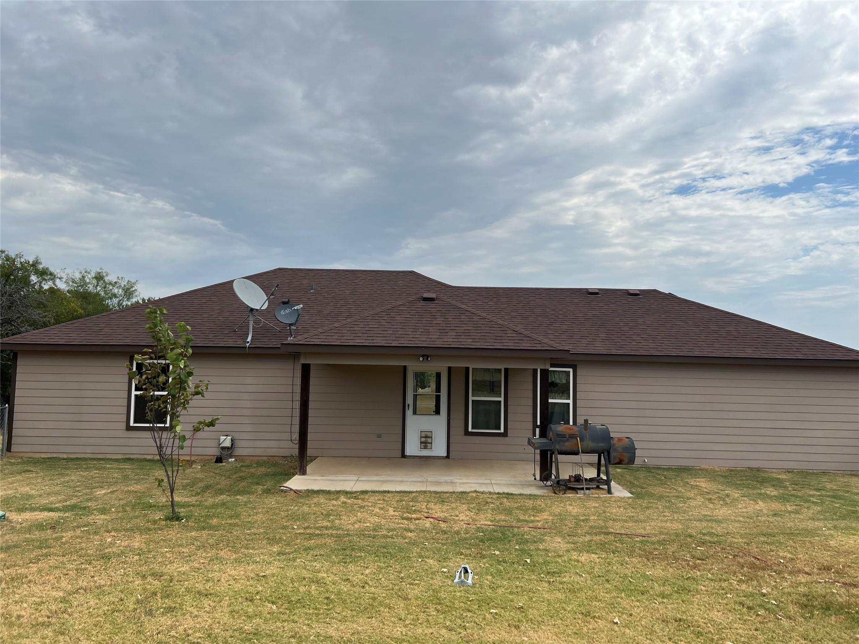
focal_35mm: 26
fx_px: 645
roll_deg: -1.9
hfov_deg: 67.3
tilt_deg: +3.9
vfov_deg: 53.1
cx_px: 430
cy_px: 322
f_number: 1.5
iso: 50
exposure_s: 1/5076
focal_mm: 5.7
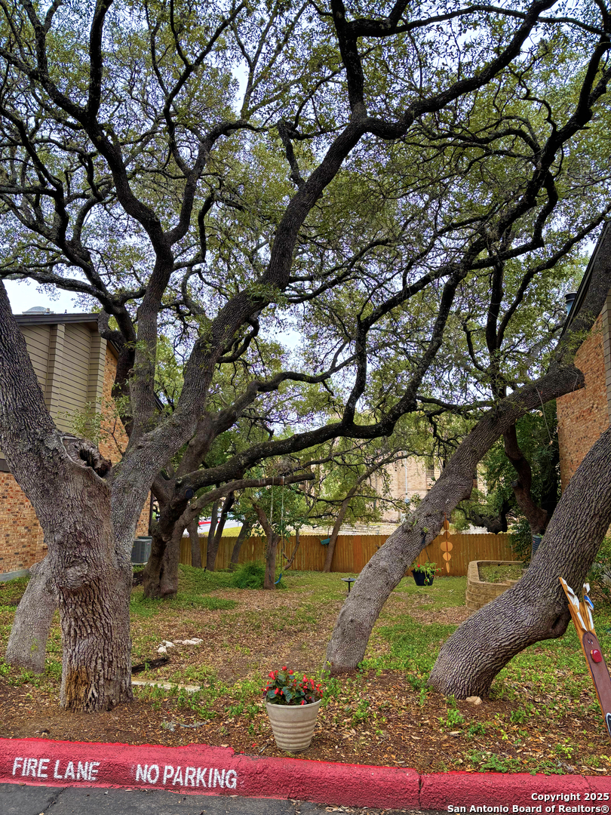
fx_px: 612
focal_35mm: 26
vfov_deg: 67.3
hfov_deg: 53.1
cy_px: 408
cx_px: 306
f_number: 1.6
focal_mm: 5.96
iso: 50
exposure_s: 1/165
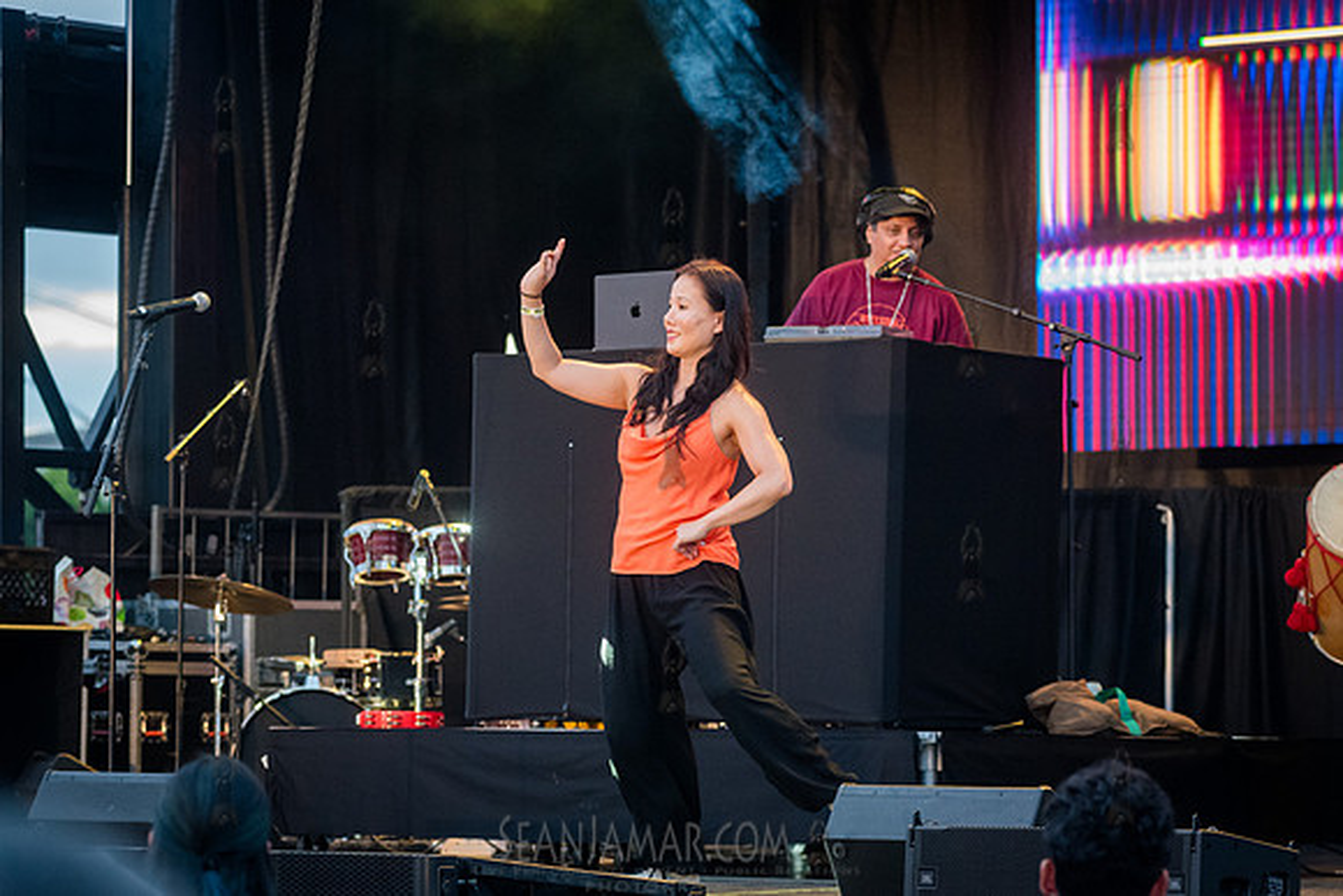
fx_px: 5318
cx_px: 670
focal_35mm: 143
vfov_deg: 9.6
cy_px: 482
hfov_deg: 14.4
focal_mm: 120
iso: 4000
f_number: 4.5
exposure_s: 1/250
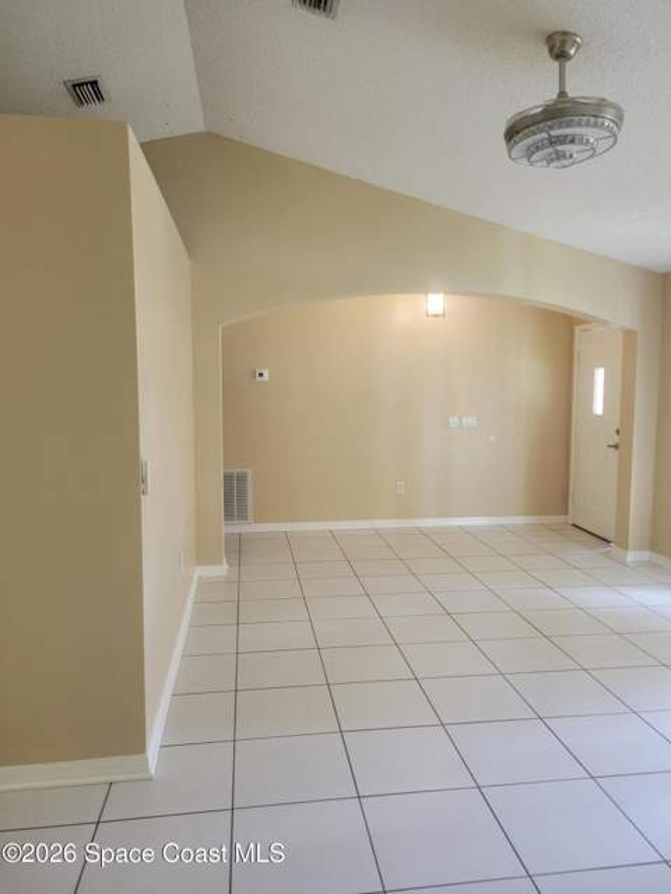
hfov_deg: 53.1
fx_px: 672
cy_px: 447
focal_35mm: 26
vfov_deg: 67.3
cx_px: 336
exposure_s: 1/60
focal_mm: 5.4
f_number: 1.8
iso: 200
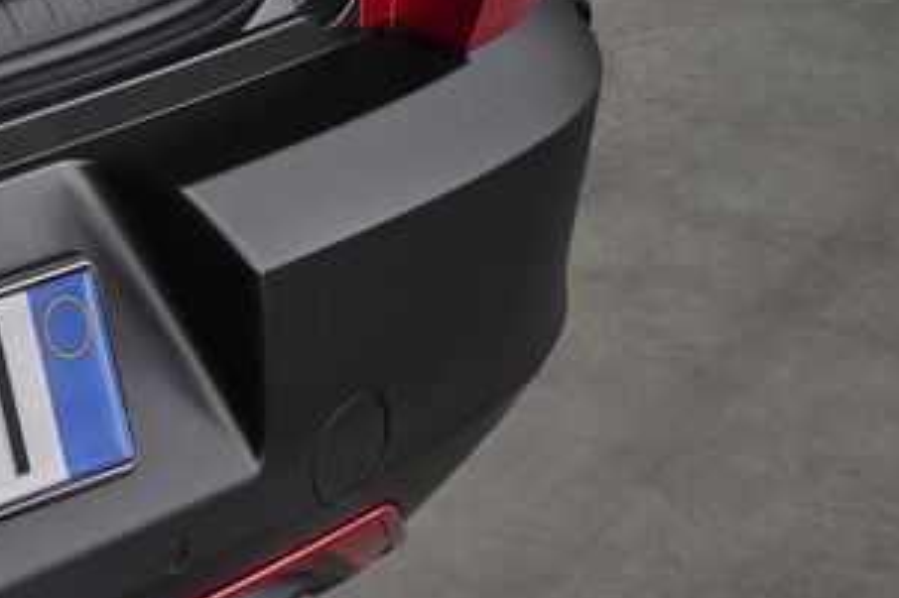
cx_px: -783
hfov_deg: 12.6
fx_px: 3647
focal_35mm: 146
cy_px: -180
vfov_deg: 9.2
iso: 100
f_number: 10
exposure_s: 1/8
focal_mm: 34.5
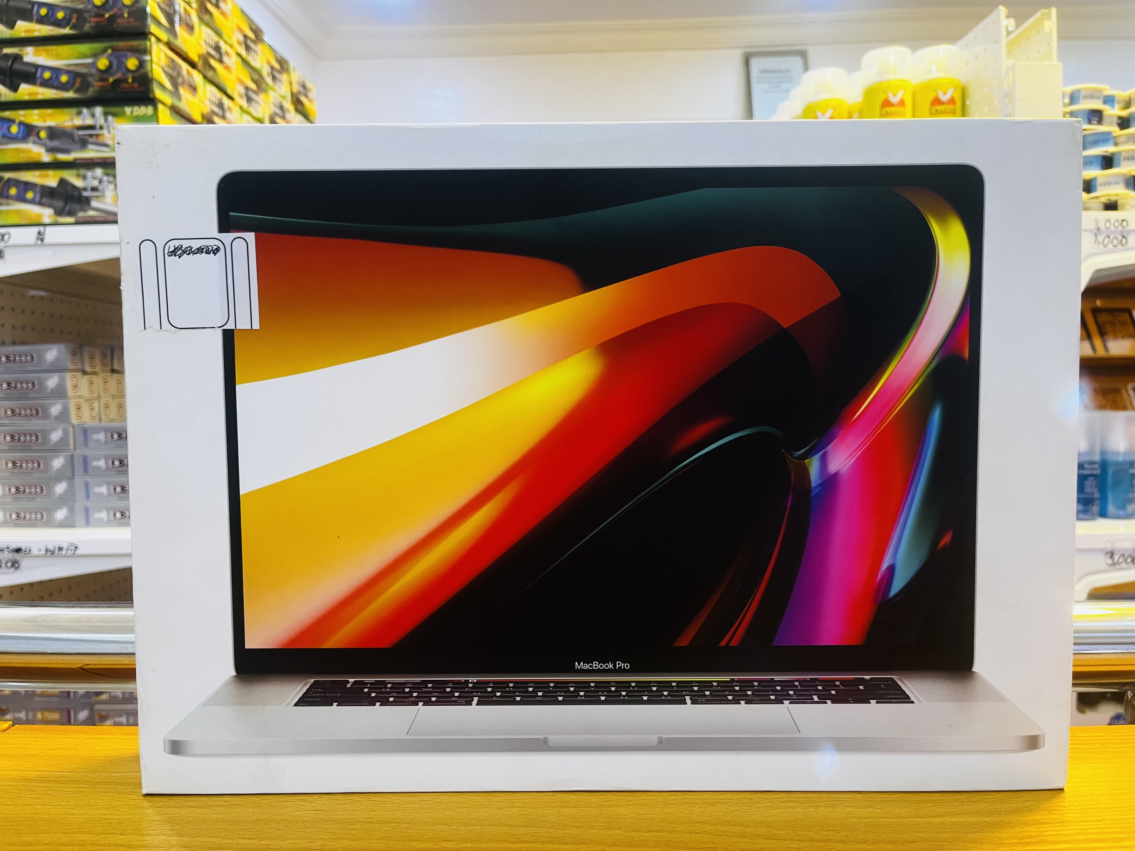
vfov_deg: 53.1
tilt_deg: -3.1
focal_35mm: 26
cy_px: 426
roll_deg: +1.7
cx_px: 568
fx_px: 852
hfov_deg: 67.3
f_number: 1.6
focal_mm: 5.1
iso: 125
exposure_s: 1/50
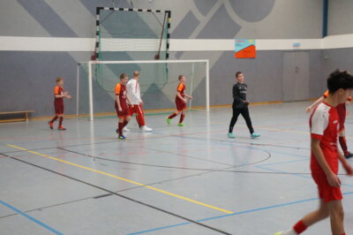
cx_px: 176
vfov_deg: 22.6
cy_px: 118
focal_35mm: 60
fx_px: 588
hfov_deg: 33.4
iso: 3200
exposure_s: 1/50
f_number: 13
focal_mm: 40
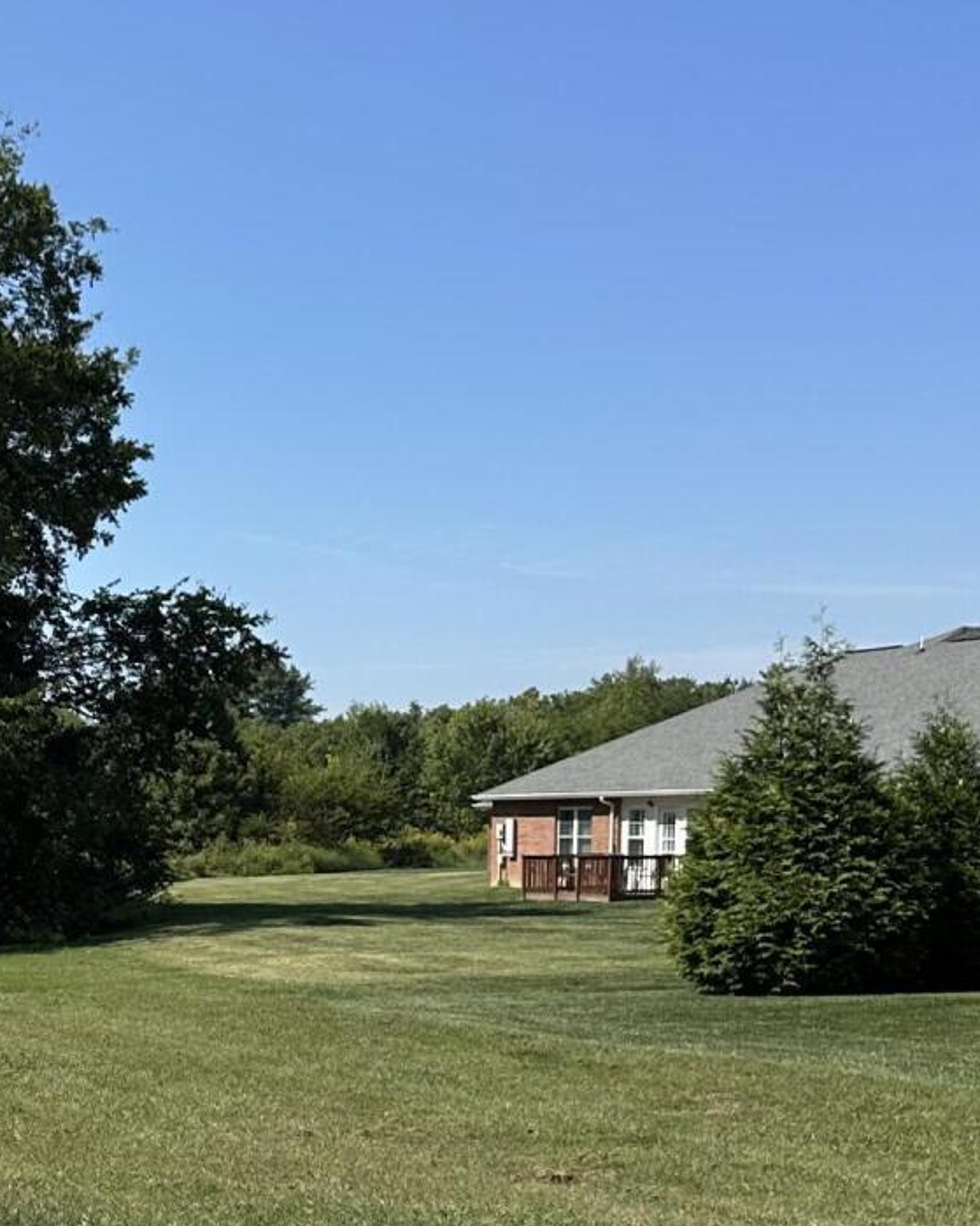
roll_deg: +0.7
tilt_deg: -4.8
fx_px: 2430
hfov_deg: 21.6
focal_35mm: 67
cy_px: 1049
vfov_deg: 27.5
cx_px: -110
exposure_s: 1/4184
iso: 80
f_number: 1.78
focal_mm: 6.86
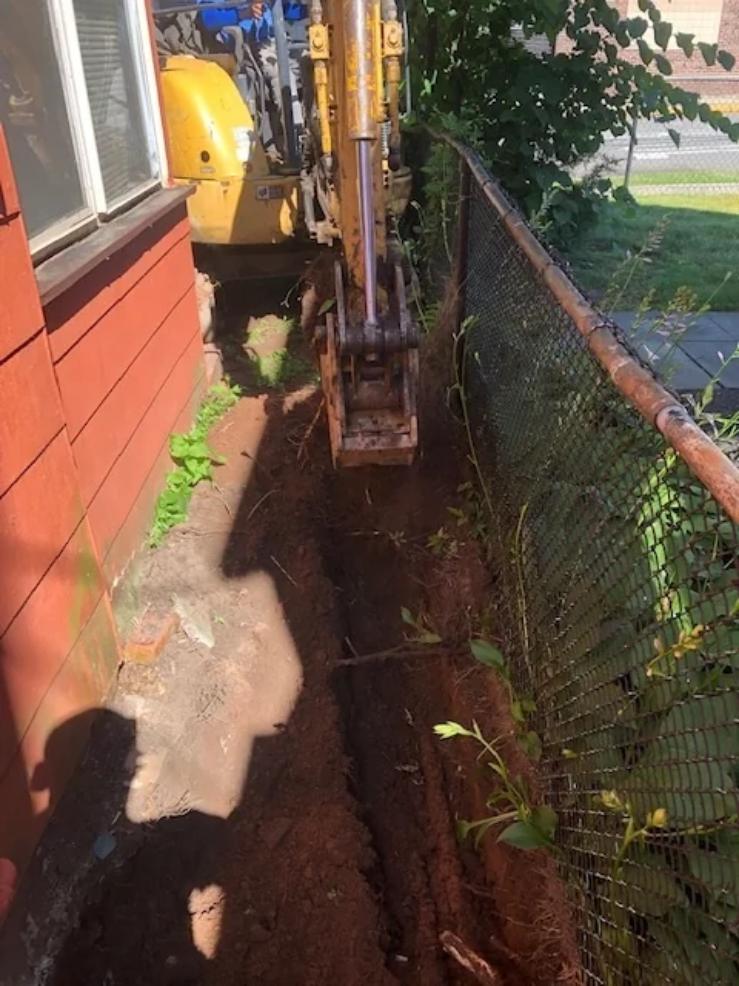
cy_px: 493
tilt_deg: -28.4
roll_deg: +0.1
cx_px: 370
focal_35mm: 28
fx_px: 797
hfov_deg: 49.7
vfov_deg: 63.4
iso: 20
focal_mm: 3.99
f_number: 1.8
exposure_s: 1/277
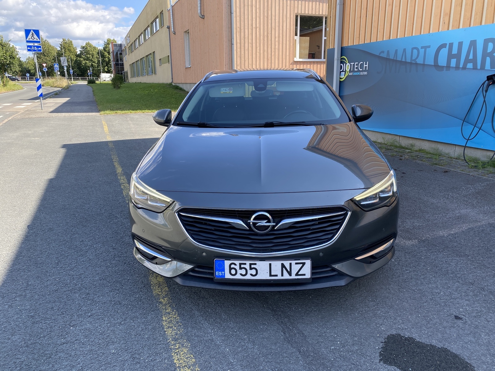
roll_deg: +0.1
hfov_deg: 67.3
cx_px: 248
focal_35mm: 26
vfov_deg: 53.1
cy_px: 186
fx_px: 372
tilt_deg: -15.1
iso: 32
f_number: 1.8
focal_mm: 4.25
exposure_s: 1/565
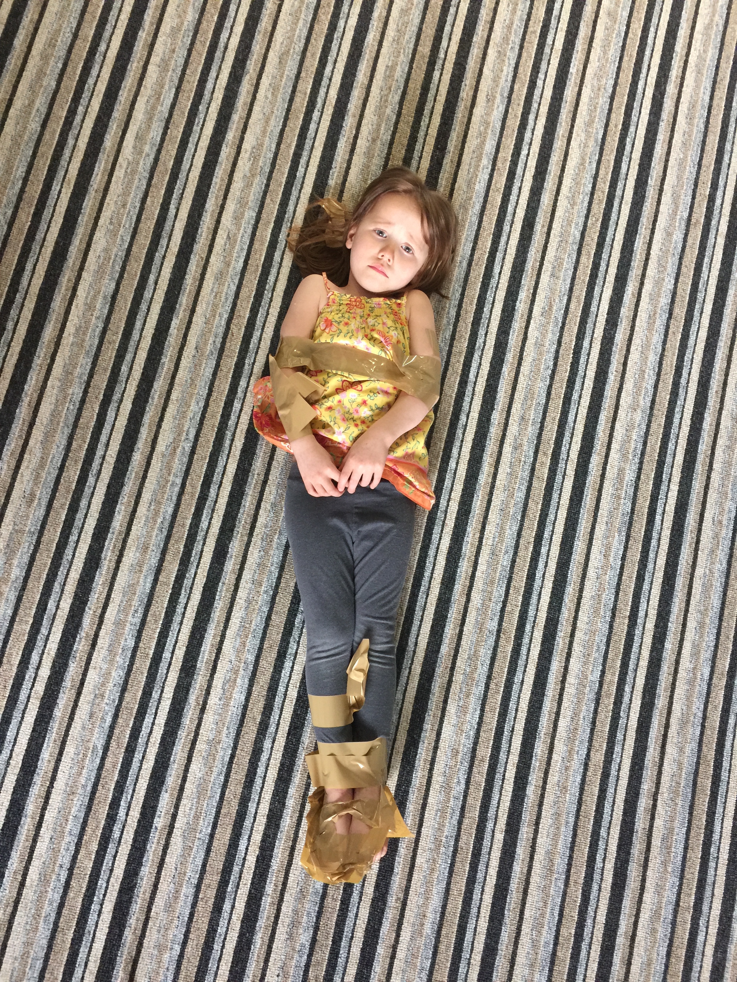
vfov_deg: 61.7
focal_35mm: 29
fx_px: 823
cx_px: 368
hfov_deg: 48.2
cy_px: 491
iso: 100
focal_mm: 4.15
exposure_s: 1/15
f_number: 2.2
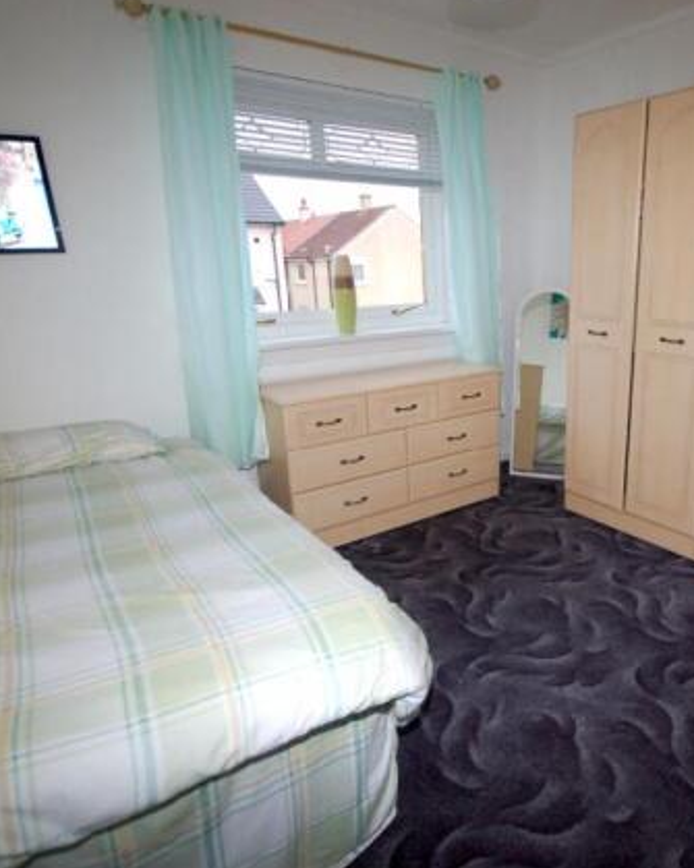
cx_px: 505
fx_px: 565
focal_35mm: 22
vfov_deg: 75.1
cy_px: 439
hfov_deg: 60.3
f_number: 4
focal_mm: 10
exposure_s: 1/60
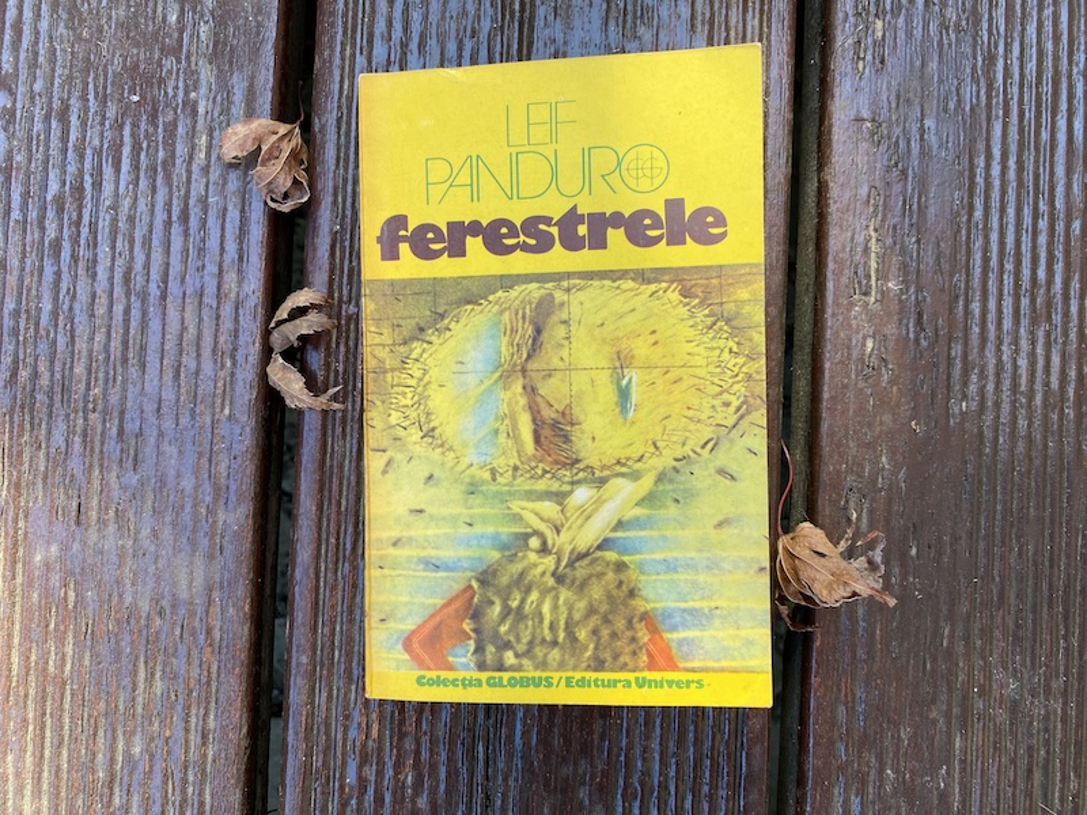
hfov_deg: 67.3
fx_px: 816
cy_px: 408
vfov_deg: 53.1
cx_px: 544
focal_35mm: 26
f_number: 1.8
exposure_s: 1/121
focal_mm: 4.25
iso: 40
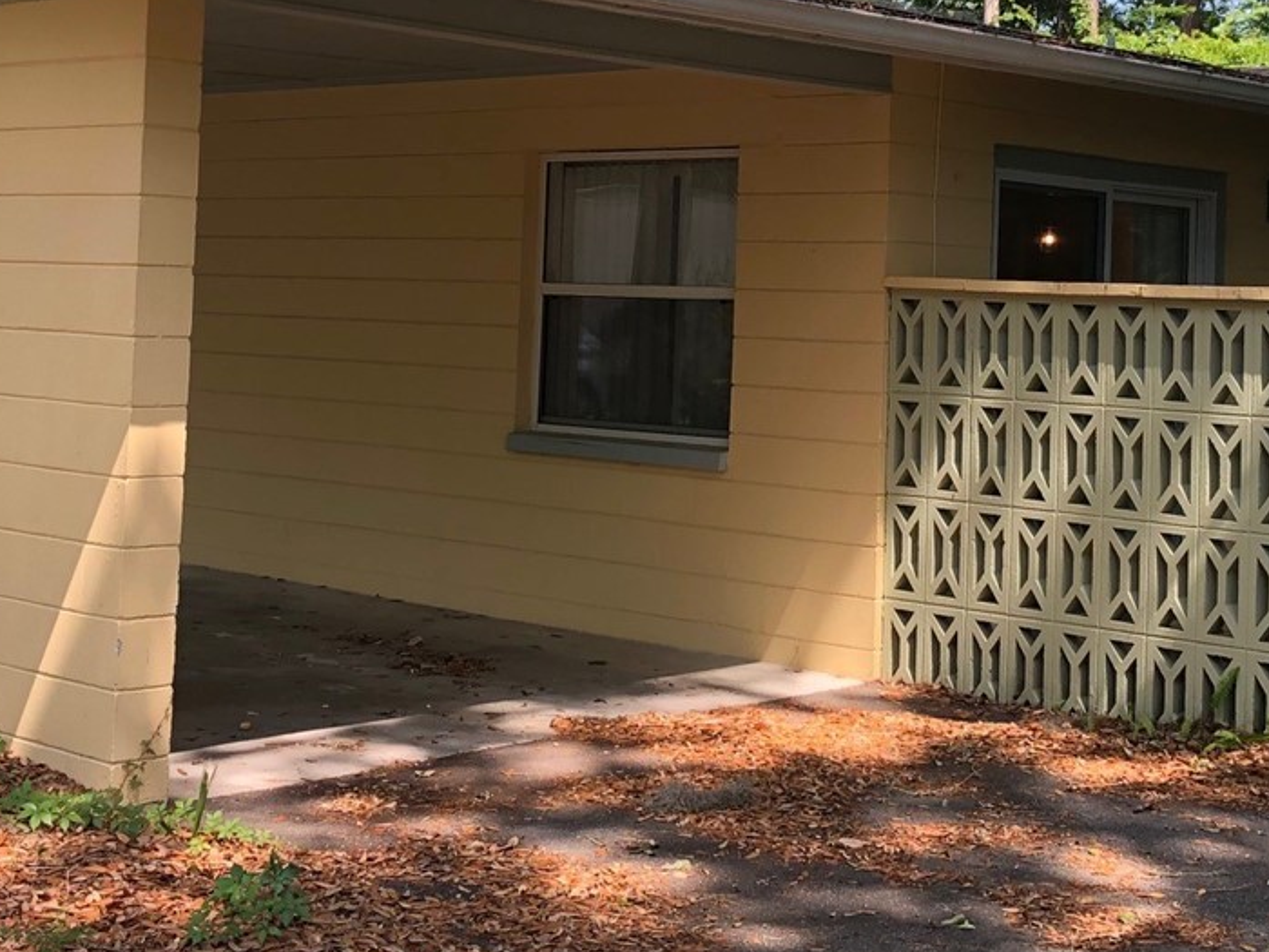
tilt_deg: +1.6
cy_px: 232
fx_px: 2346
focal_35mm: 64
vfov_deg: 22.7
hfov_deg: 30.2
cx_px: 756
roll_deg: -2.3
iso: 20
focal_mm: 3.99
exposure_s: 1/239
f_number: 1.8
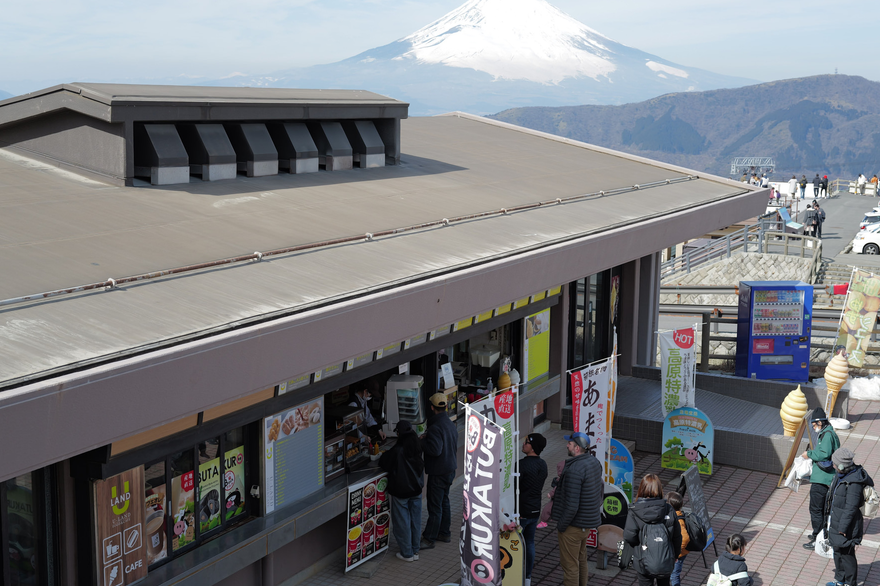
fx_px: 1221
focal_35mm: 50
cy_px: 276
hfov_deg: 39.6
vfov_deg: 27.0
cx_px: 451
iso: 100
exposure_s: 1/400
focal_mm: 43
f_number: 5
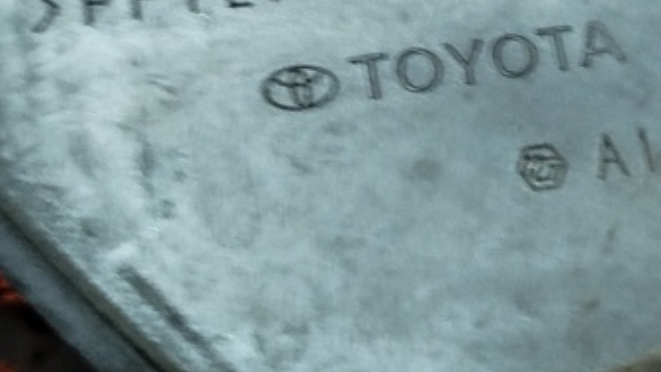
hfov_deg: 21.6
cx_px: 362
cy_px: -69
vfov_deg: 12.0
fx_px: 1735
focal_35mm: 99
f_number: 1.7
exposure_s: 1/17
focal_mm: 5.31
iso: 640
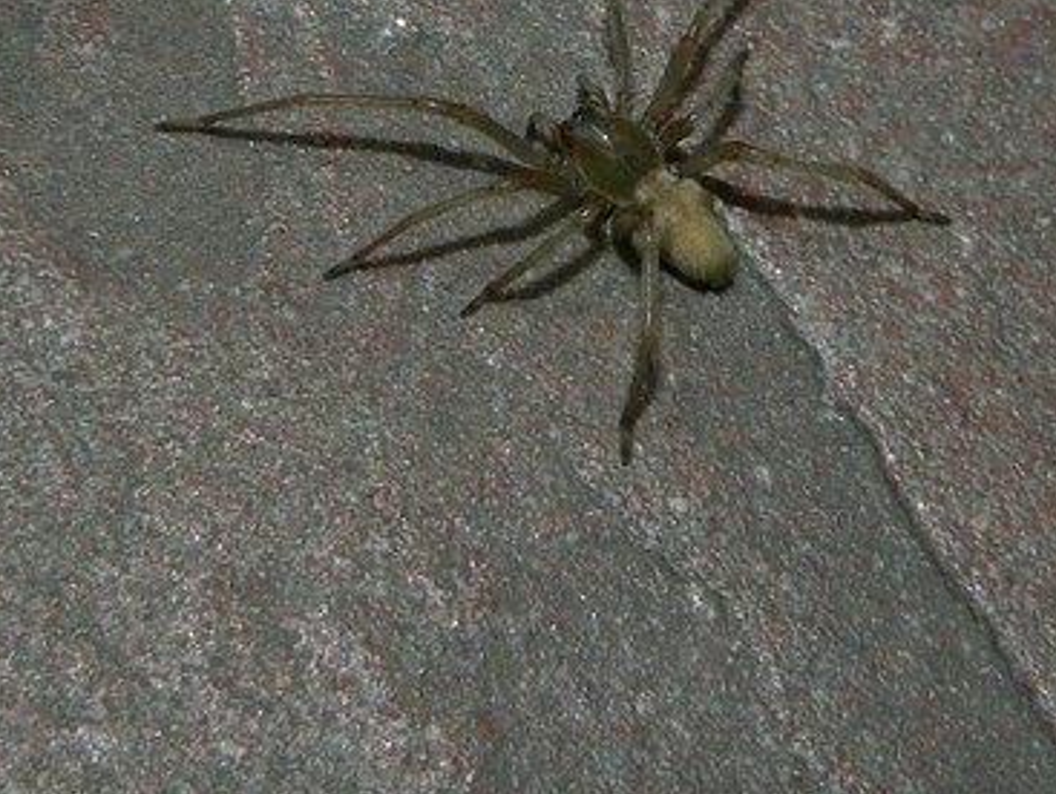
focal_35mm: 162
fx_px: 4947
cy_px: 155
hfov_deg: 12.2
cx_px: 524
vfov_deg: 9.2
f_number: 4
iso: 100
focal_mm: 15.5
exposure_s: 1/60
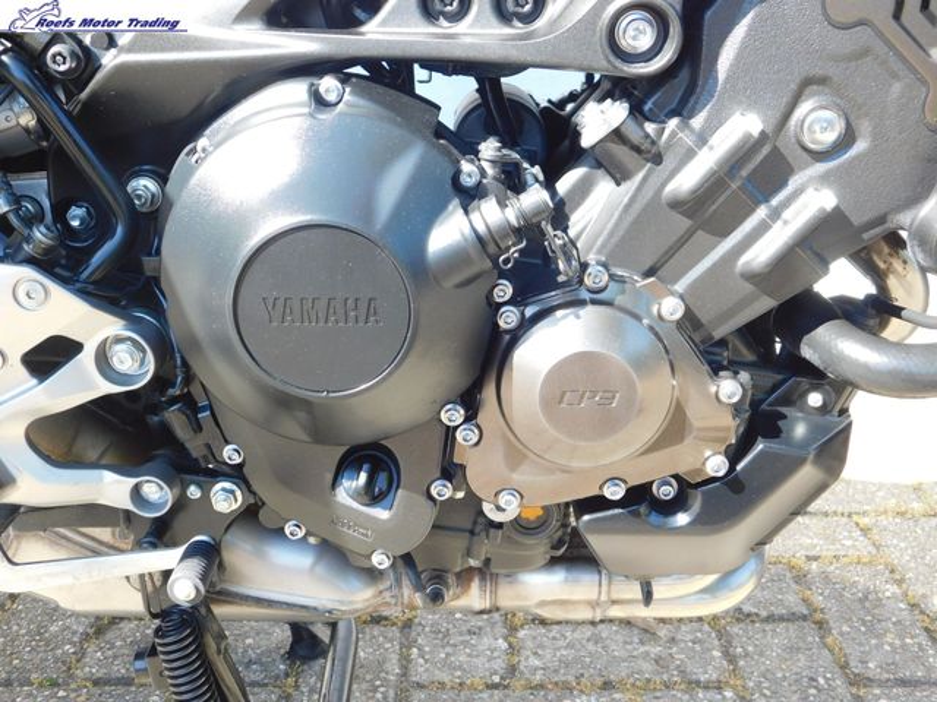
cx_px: 468
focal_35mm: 40
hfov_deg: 46.8
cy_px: 351
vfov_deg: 36.0
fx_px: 1083
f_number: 3.6
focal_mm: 7.1
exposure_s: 1/80
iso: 125
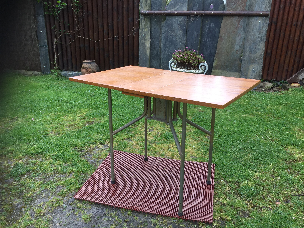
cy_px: 114
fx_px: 255
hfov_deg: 61.7
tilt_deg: -19.7
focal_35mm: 29
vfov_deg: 48.2
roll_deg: -1.9
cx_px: 152
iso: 32
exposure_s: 1/108
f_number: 2.2
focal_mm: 4.15
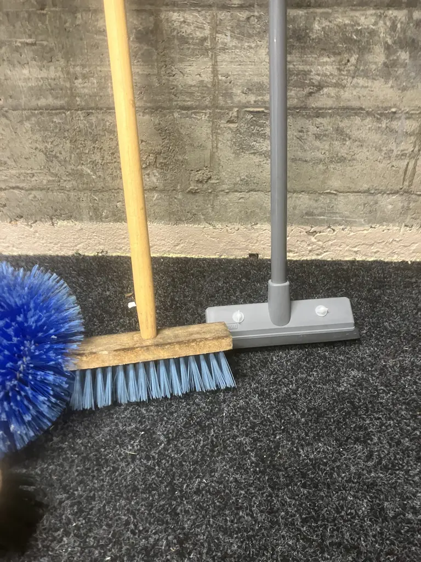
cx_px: 210
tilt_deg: -32.6
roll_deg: +0.0
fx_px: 454
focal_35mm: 28
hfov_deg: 49.7
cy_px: 281
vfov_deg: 63.4
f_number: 1.8
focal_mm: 3.99
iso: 250
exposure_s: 1/33
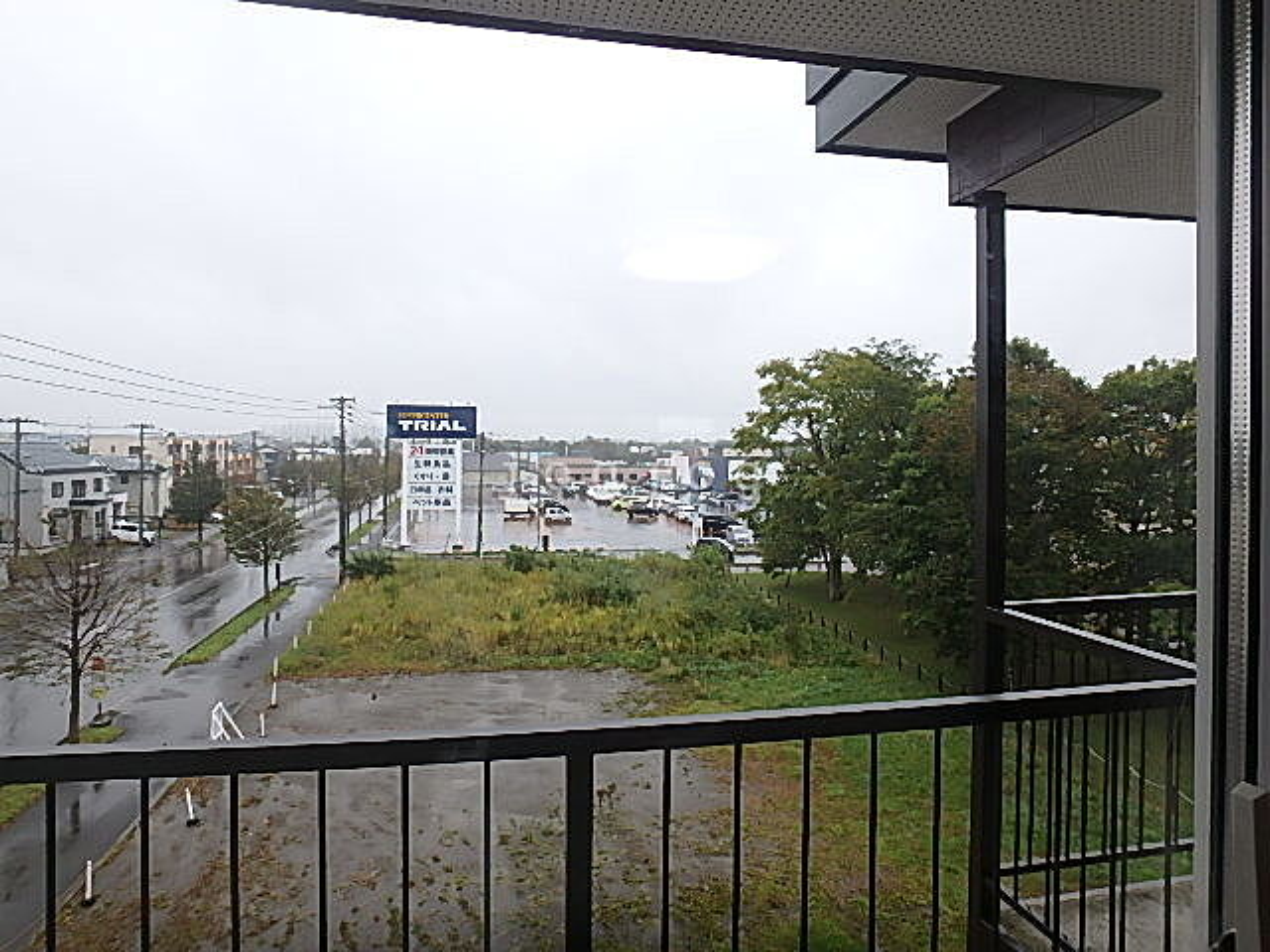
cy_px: 476
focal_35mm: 21
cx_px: 635
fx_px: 770
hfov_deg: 79.0
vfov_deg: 63.4
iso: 125
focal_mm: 3.7
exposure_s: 1/125
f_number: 3.5
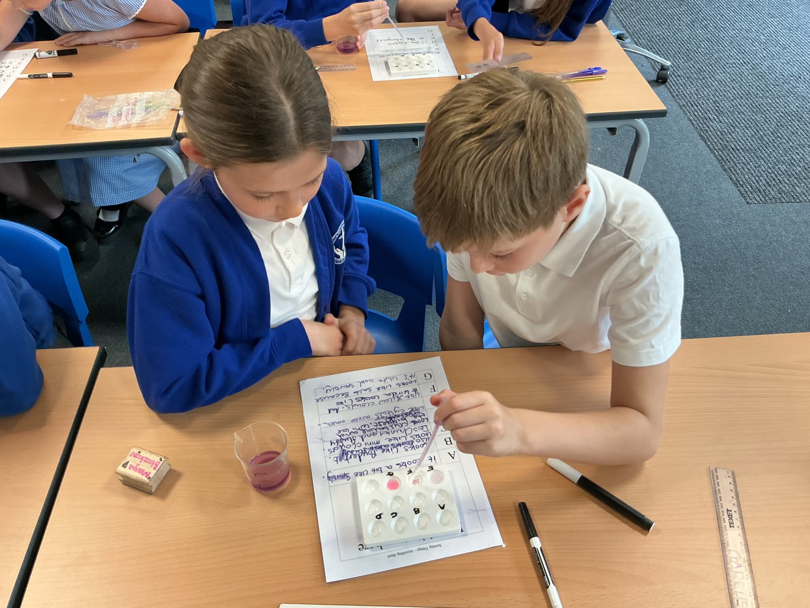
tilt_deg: -45.1
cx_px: 405
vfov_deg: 48.2
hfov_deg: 61.7
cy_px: 304
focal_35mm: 29
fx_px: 679
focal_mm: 3
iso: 100
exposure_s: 1/60
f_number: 1.8
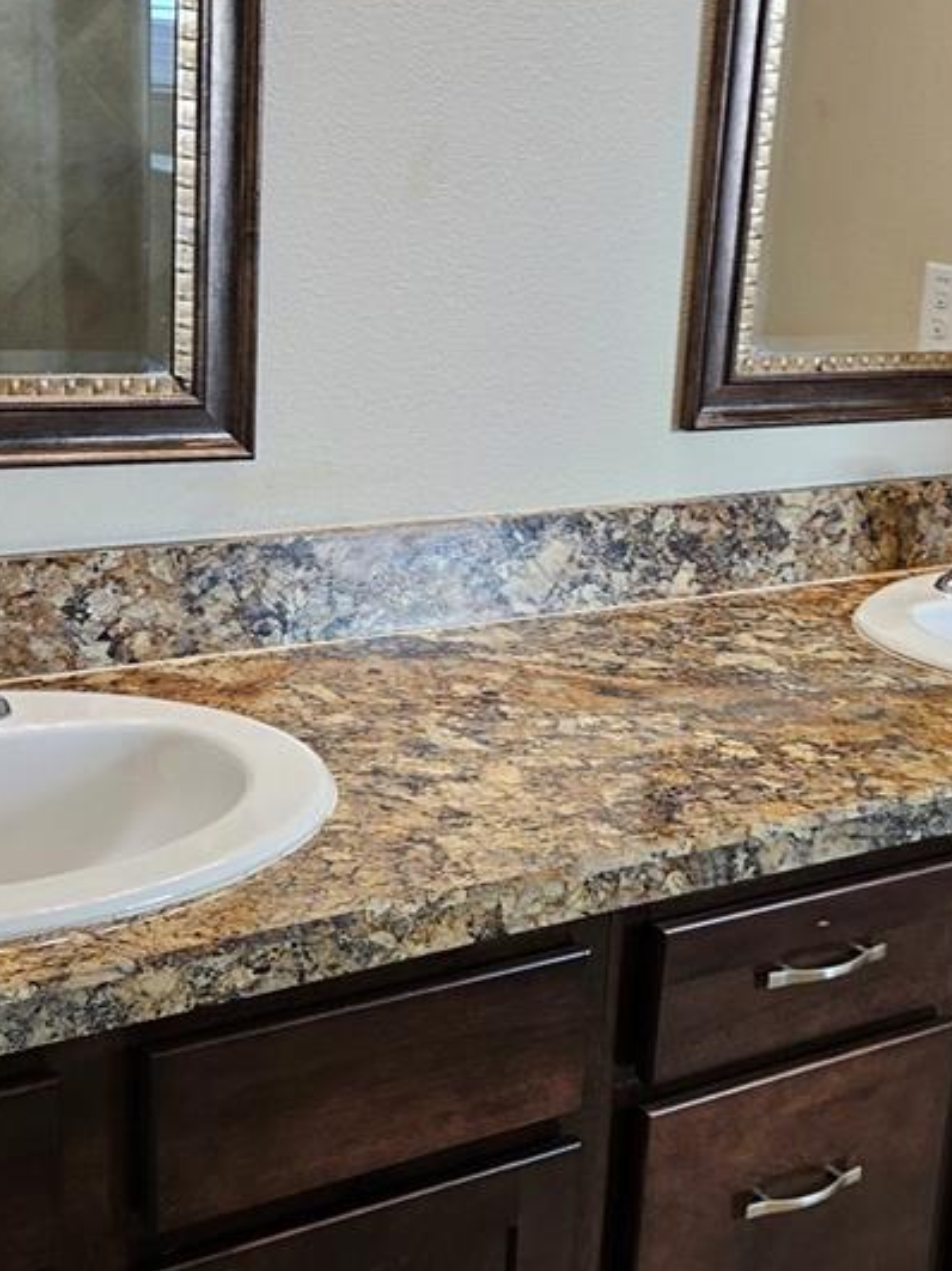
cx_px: 682
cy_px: 639
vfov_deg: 36.8
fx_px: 1908
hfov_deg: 27.7
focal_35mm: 52
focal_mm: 5.4
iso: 125
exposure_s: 1/120
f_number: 1.8
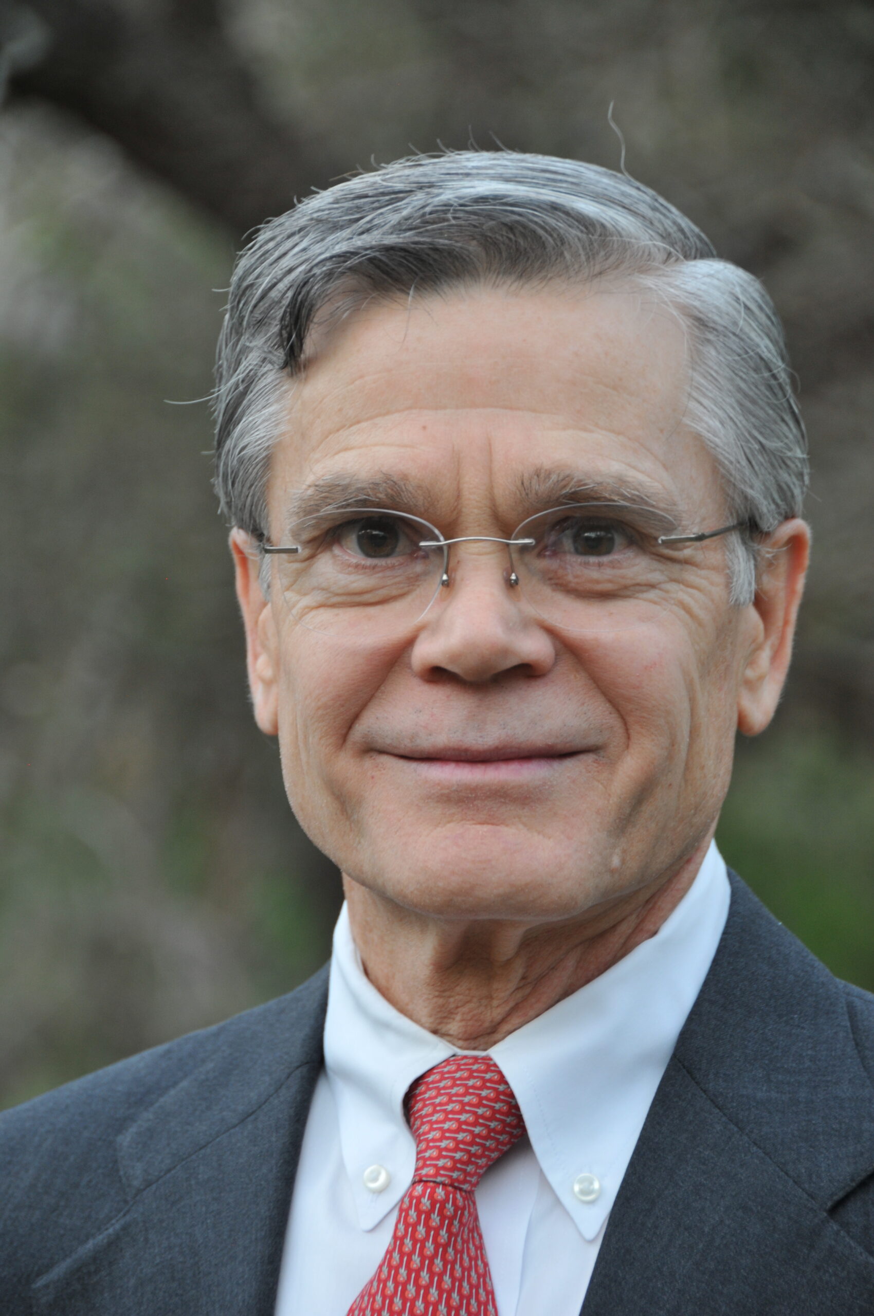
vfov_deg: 10.6
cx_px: 437
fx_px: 7120
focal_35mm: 195
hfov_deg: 7.0
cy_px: 658
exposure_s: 1/6
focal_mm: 130
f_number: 5.6
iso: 360
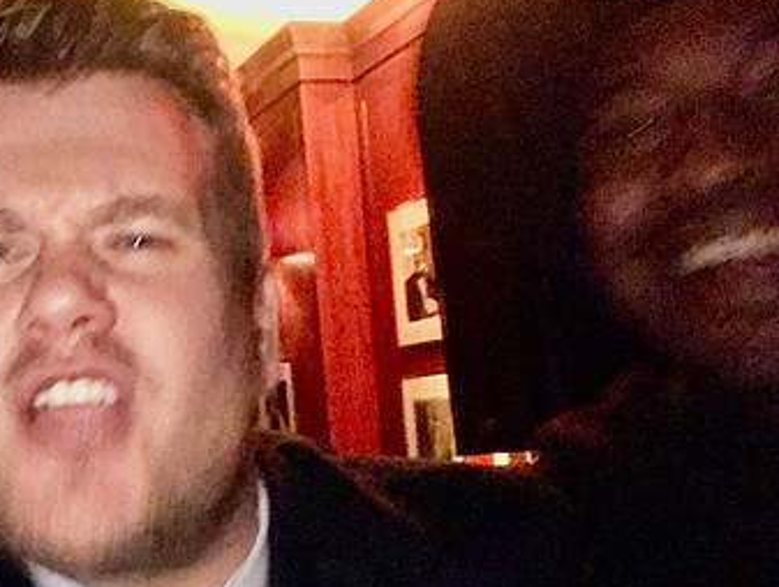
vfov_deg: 26.5
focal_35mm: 55
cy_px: 397
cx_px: 155
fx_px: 1240
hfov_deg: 33.8
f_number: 2.2
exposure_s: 1/20
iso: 800
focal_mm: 2.87
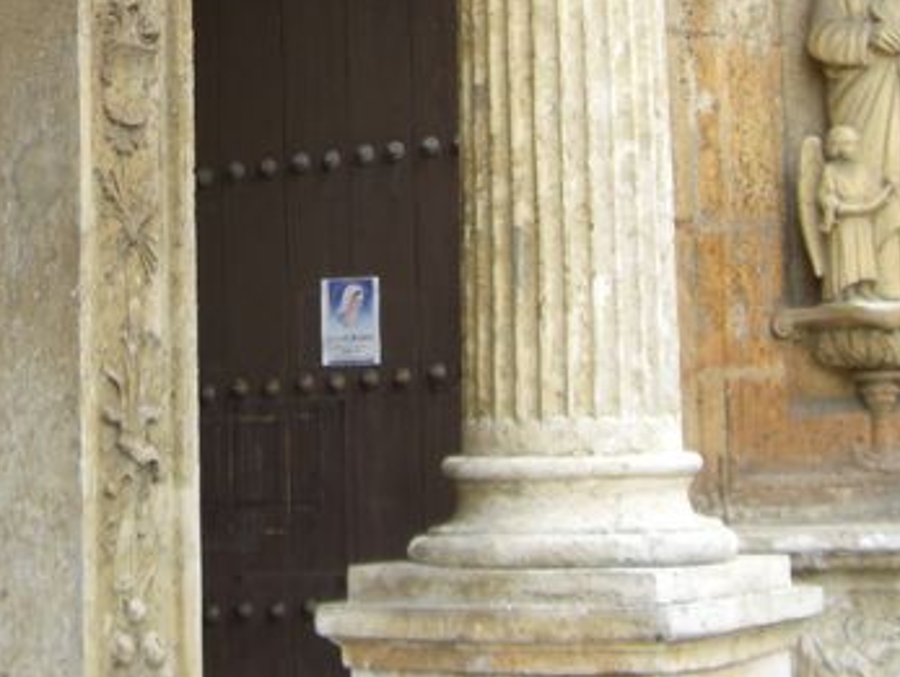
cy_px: -109
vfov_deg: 12.9
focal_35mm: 112
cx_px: 200
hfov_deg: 17.4
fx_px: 2915
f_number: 2.7
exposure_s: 1/160
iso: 64
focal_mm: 6.2
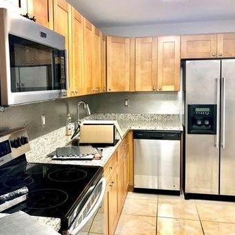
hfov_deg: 45.9
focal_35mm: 36
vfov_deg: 46.0
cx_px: 101
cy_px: 110
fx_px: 277
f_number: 1.8
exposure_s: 1/20
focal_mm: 3.99
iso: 40
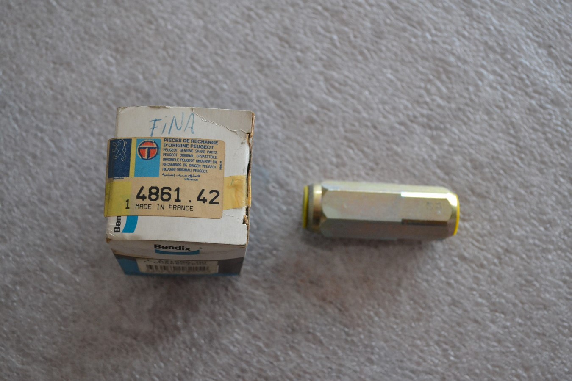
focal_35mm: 54
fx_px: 858
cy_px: 190
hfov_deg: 36.9
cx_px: 286
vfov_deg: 25.1
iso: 1800
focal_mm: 36
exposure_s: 1/60
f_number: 5
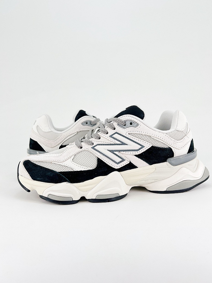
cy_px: 142
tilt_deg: -6.0
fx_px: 220
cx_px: 108
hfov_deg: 51.4
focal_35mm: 27
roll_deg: +1.5
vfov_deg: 65.3
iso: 50
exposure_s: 1/1029
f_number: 1.5
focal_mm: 5.7
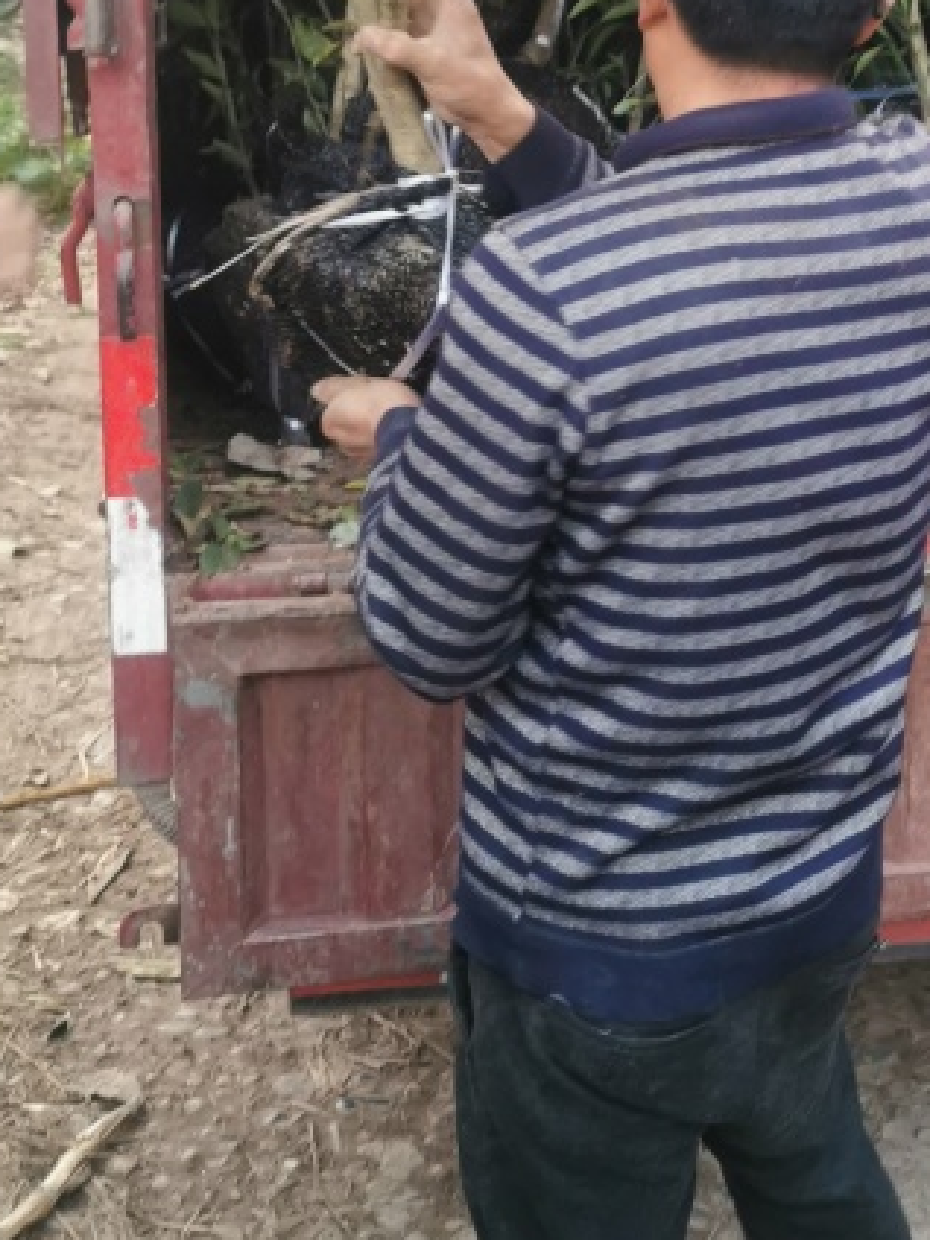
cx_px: 752
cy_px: 241
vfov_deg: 28.0
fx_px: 2436
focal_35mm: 68
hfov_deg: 21.3
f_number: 1.6
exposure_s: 1/100
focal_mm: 5.56
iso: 160
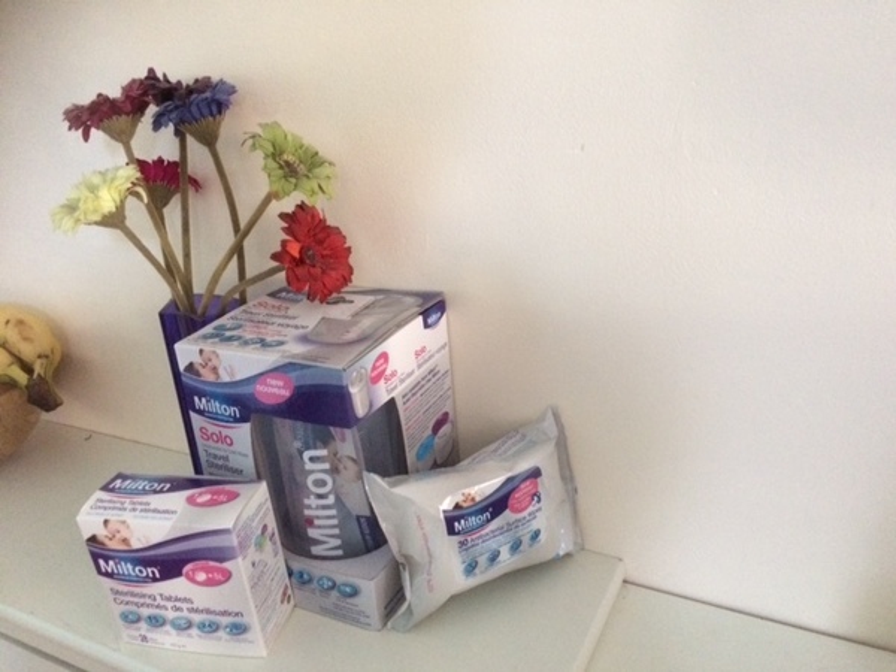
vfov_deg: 48.2
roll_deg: +3.8
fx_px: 751
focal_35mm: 29
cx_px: 448
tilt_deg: -21.1
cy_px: 336
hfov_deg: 61.7
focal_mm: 4.15
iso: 400
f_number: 2.2
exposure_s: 1/17
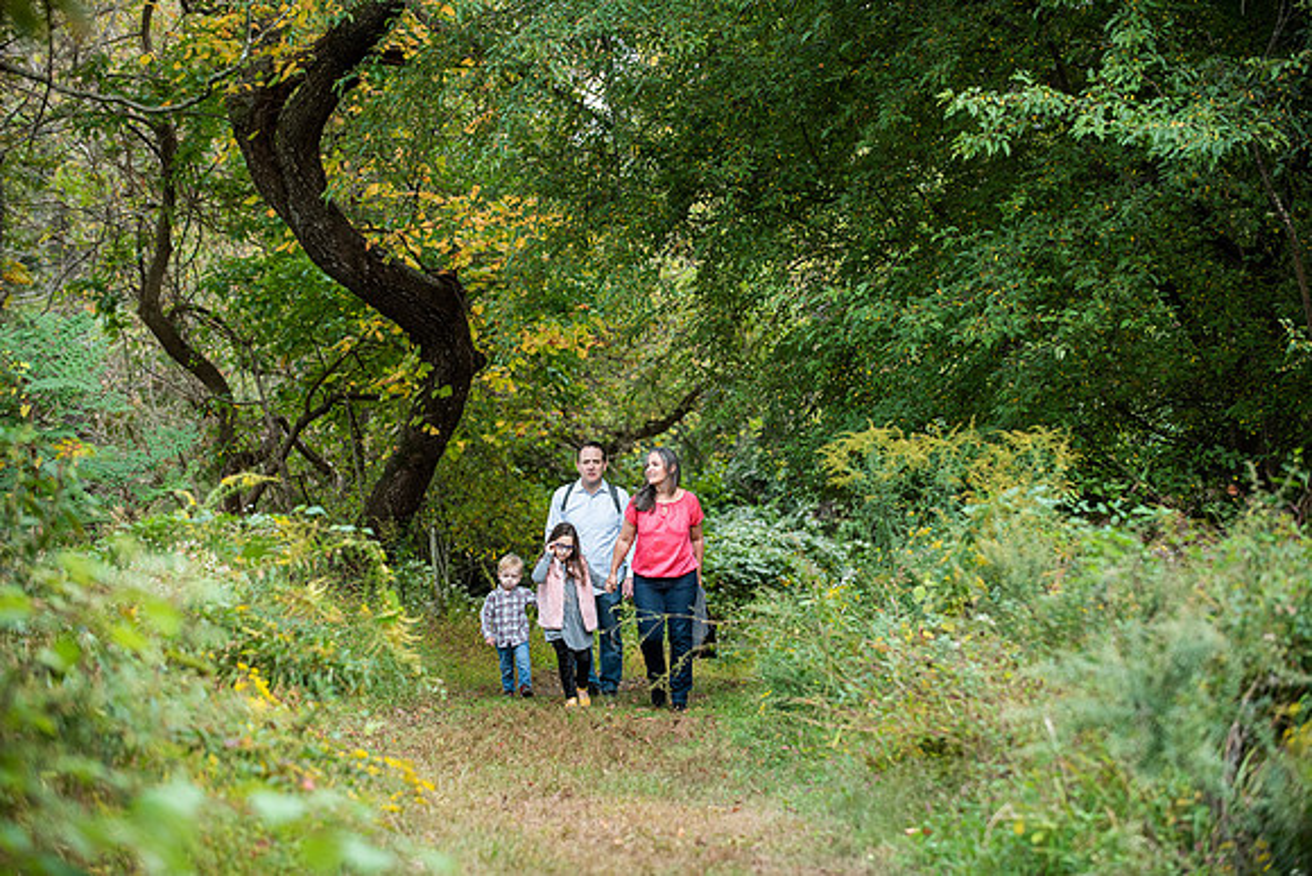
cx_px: 656
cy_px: 438
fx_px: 4010
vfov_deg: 12.5
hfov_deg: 18.6
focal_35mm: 110
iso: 800
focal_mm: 110
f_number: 3.5
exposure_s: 1/250
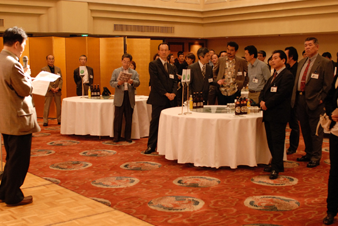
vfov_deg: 27.1
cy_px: 115
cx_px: 173
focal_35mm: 50
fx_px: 470
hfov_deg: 39.6
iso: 800
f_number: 3.2
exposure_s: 1/60
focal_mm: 28
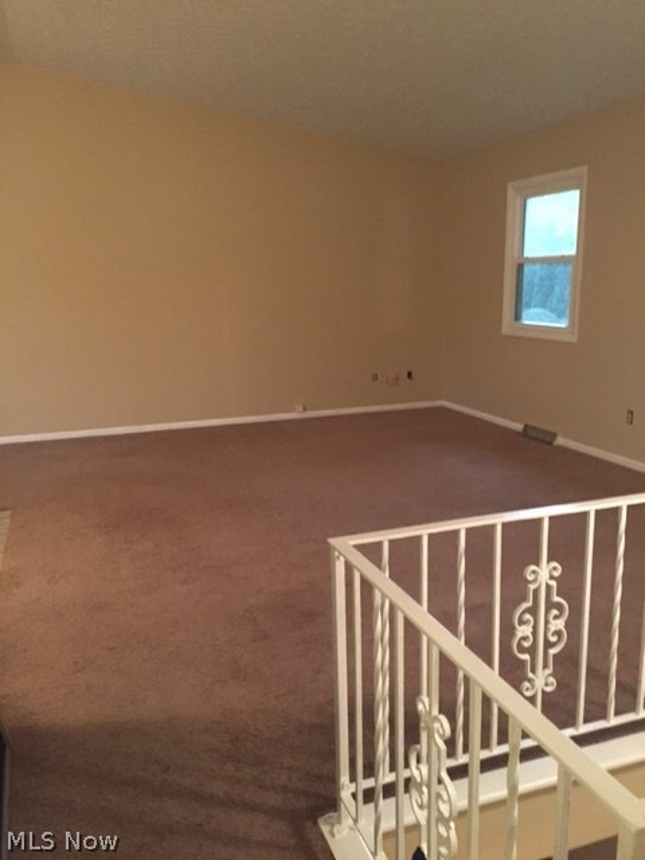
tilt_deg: -13.5
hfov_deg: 48.2
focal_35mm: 29
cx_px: 322
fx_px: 720
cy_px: 430
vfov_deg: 61.7
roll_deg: +1.2
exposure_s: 1/17
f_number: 2.2
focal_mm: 4.15
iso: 250
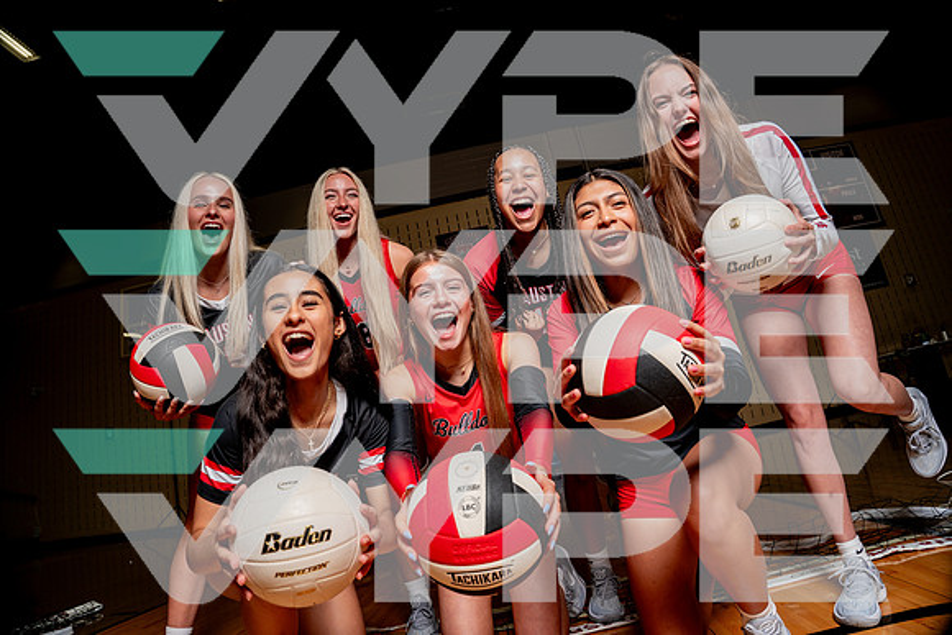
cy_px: 318
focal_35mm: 20
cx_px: 476
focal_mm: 20
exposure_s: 1/250
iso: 200
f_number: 5.6
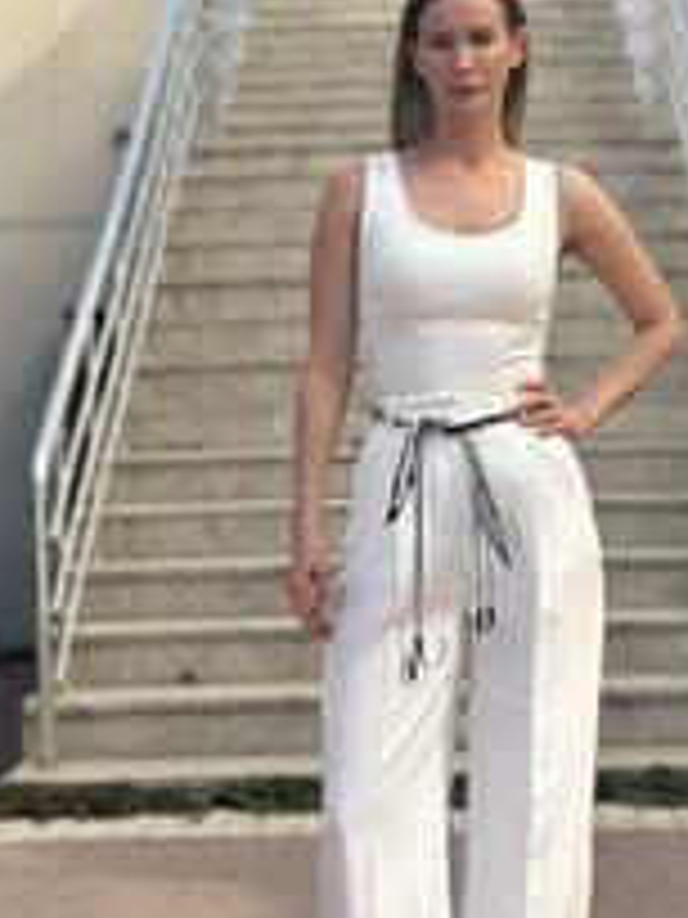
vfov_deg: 20.2
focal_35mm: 97
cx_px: 432
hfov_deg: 15.2
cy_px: 349
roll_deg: -0.2
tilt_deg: +1.1
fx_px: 2571
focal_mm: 6.86
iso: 100
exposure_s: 1/1751
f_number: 1.78
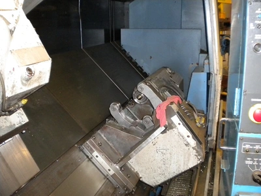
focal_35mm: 35
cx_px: 130
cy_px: 98
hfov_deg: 52.6
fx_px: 264
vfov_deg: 40.7
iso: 400
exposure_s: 1/30
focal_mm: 6.3
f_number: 3.1
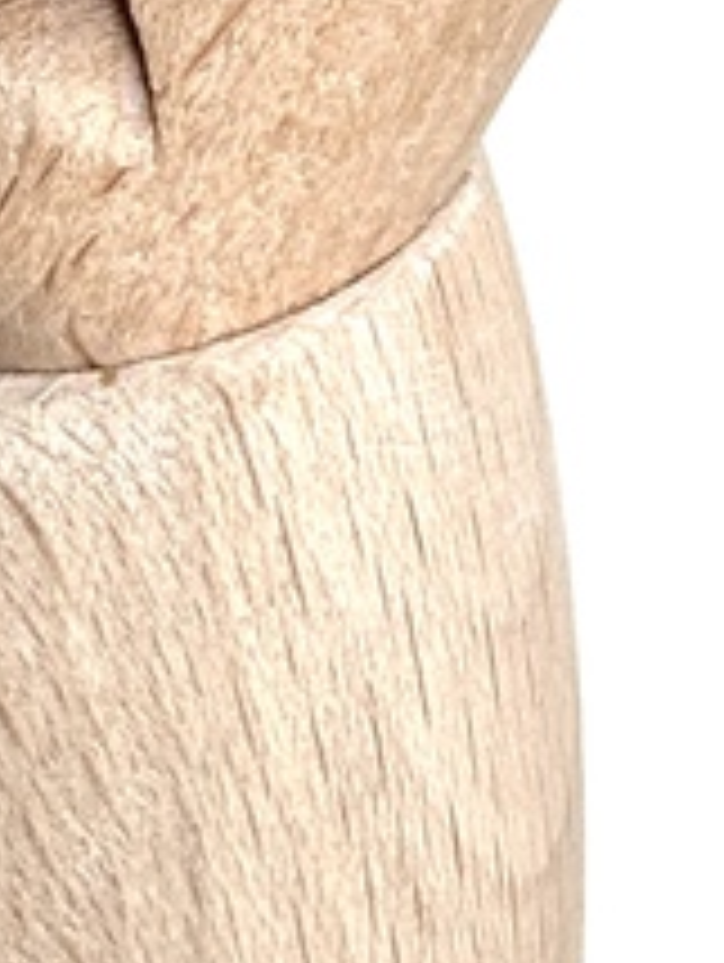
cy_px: -576
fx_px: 8739
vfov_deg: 6.2
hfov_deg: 4.7
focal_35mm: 314
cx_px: -436
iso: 50
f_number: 1.78
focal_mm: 6.76
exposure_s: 1/209
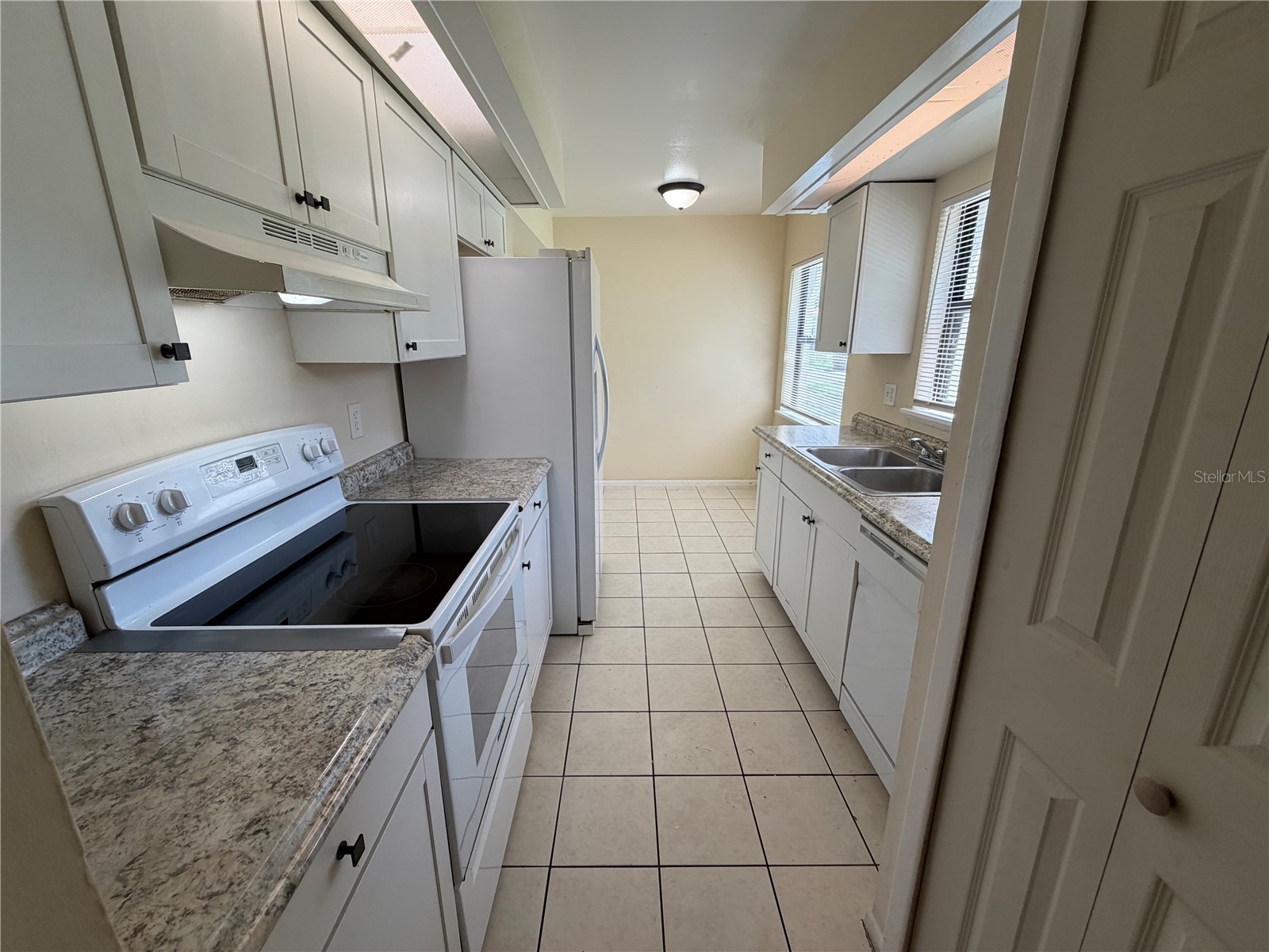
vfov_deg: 85.7
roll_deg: -0.1
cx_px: 634
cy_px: 476
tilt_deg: -14.5
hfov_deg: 102.1
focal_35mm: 14
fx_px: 513
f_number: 2.2
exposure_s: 1/120
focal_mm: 2.22
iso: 100
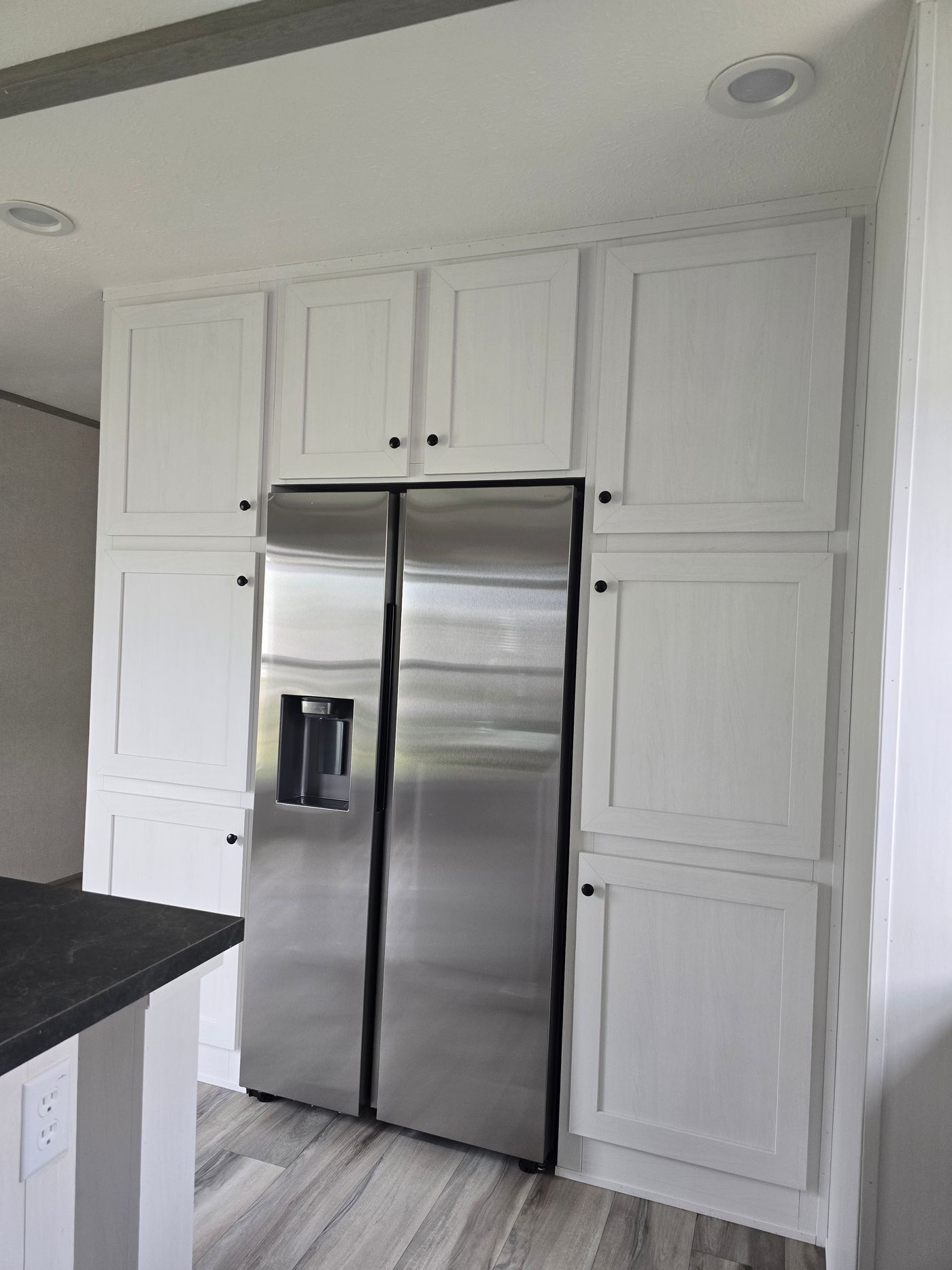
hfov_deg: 58.9
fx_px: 843
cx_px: 476
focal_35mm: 23
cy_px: 635
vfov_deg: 73.9
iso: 200
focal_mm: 6.3
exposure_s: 1/180
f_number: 1.7
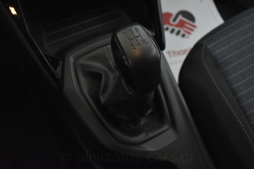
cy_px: 84
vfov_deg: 36.9
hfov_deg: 53.1
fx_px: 254
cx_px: 127
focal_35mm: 36
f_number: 3.8
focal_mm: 24
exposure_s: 1/125
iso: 1600
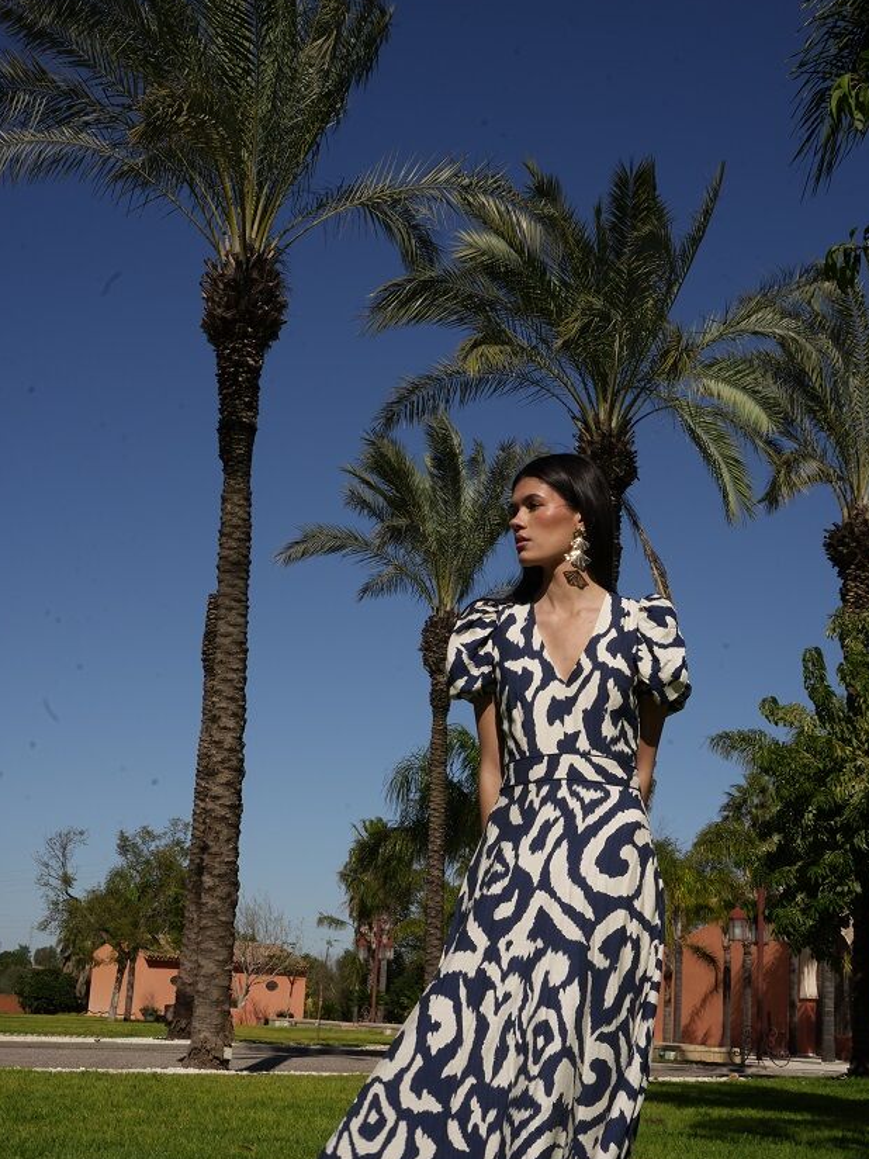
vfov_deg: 38.8
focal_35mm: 49
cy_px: 668
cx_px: 482
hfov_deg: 29.7
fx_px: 1640
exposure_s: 1/100
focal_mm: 35
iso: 100
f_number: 22
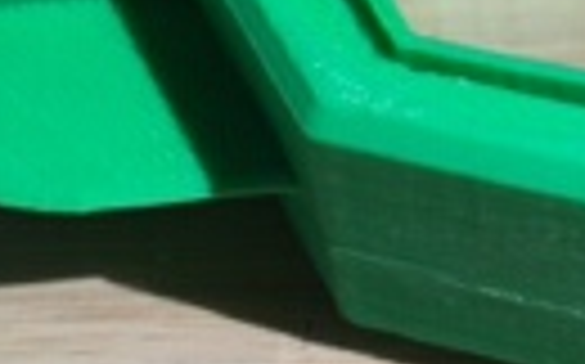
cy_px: 90
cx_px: 722
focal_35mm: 126
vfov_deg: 10.4
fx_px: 2007
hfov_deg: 15.9
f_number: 2.2
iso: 50
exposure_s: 1/30
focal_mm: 4.15
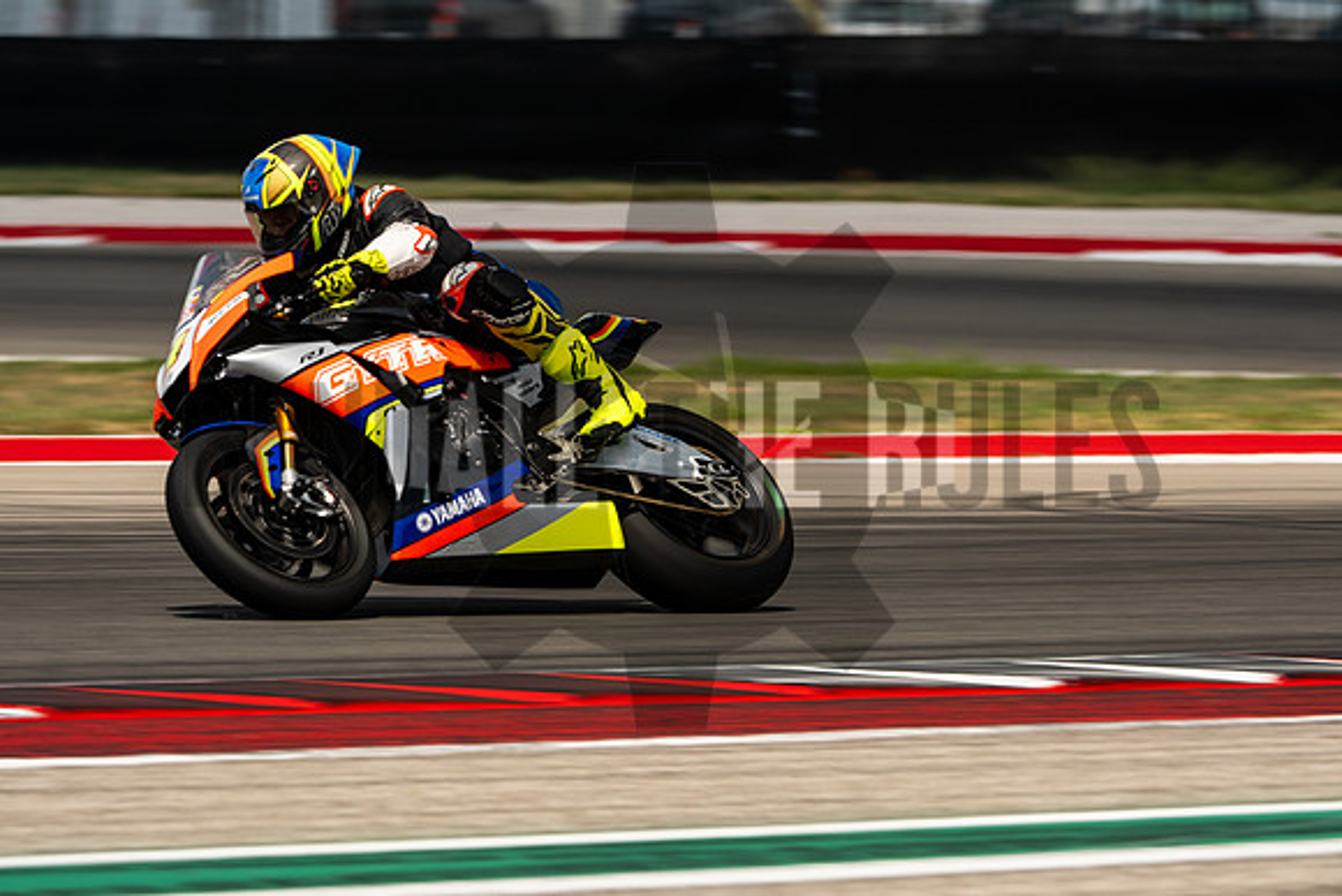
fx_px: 15660
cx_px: 671
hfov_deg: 4.9
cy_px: 448
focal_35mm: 420
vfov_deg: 3.3
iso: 160
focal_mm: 280
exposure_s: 1/250
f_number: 7.1
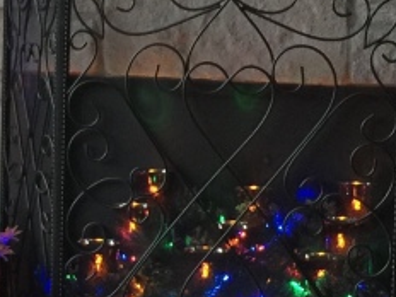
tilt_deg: -3.3
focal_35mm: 128
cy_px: 152
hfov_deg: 15.4
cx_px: 157
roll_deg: -1.4
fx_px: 1464
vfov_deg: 11.6
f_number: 2.2
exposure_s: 1/4
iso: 64
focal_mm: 4.15
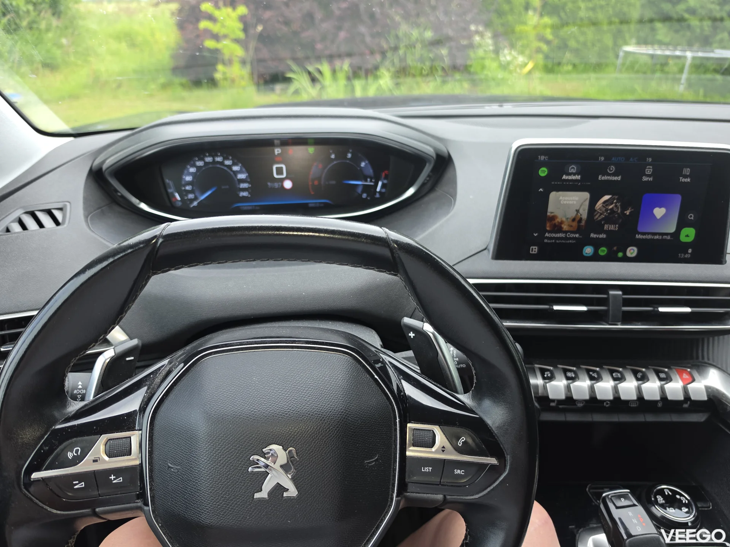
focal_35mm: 23
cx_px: 365
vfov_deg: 58.9
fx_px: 485
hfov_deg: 73.9
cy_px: 274
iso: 10
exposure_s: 1/88.8
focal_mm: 6.5
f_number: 1.4
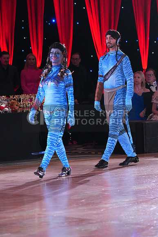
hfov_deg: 8.0
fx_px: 1125
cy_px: 118
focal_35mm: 171
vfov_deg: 12.0
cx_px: 79
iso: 10000
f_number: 5.6
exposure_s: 1/400
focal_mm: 171
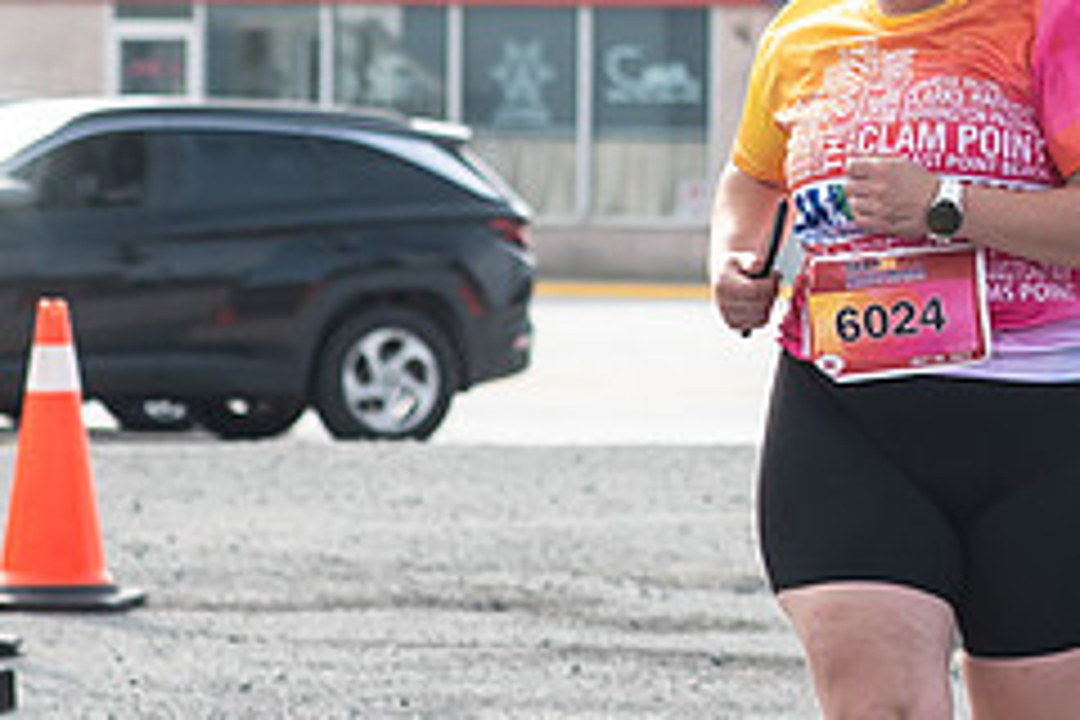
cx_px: 1089
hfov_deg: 5.9
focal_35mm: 347
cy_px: -101
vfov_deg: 4.0
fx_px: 10409
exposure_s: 1/1250
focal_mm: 70
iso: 250
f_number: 4.5
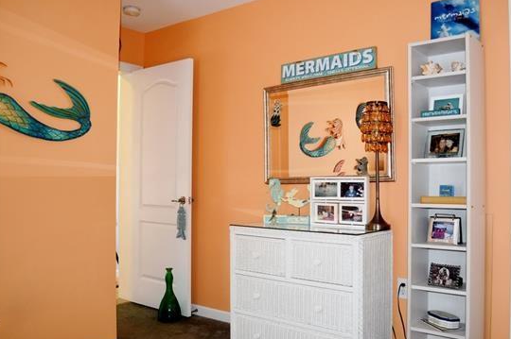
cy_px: 171
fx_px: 454
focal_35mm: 32
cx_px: 296
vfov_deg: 41.0
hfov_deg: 58.5
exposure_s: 1/60
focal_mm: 18
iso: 900
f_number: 3.5
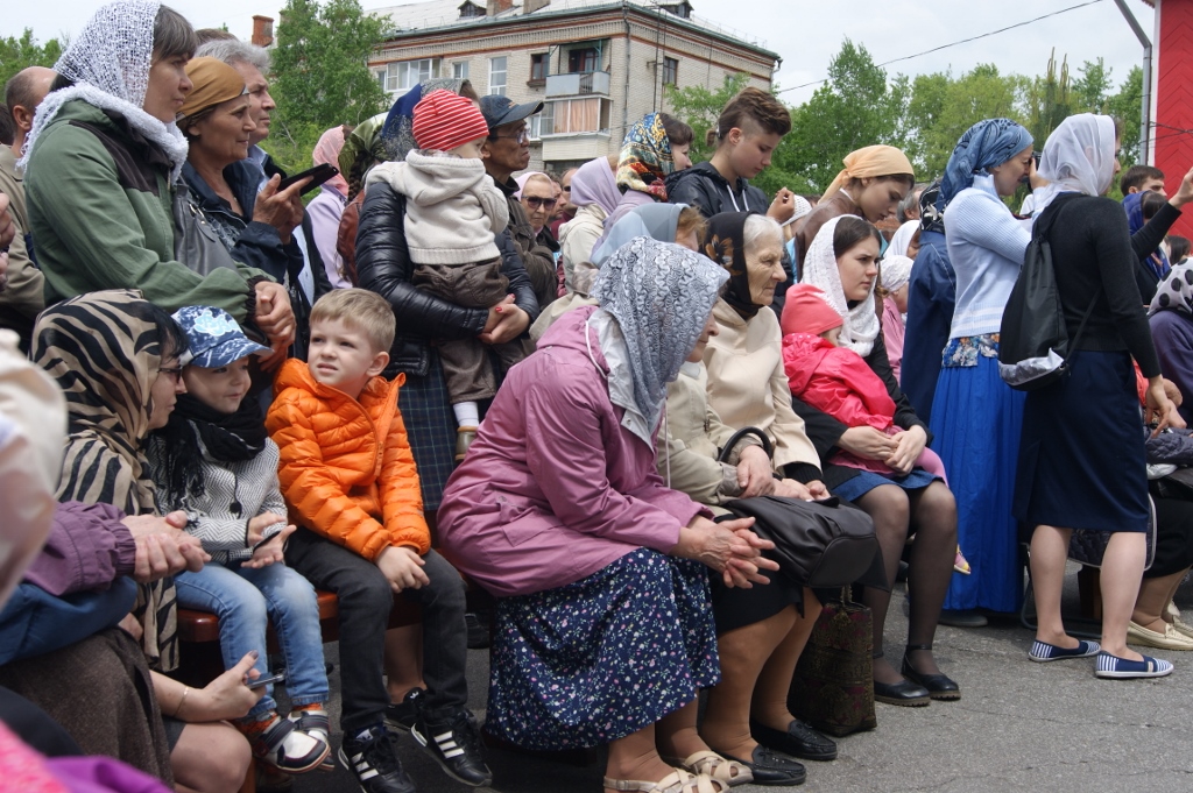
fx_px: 1391
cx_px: 596
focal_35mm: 42
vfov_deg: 31.8
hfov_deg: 46.4
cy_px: 396
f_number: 9
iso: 100
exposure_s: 1/160
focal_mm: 28
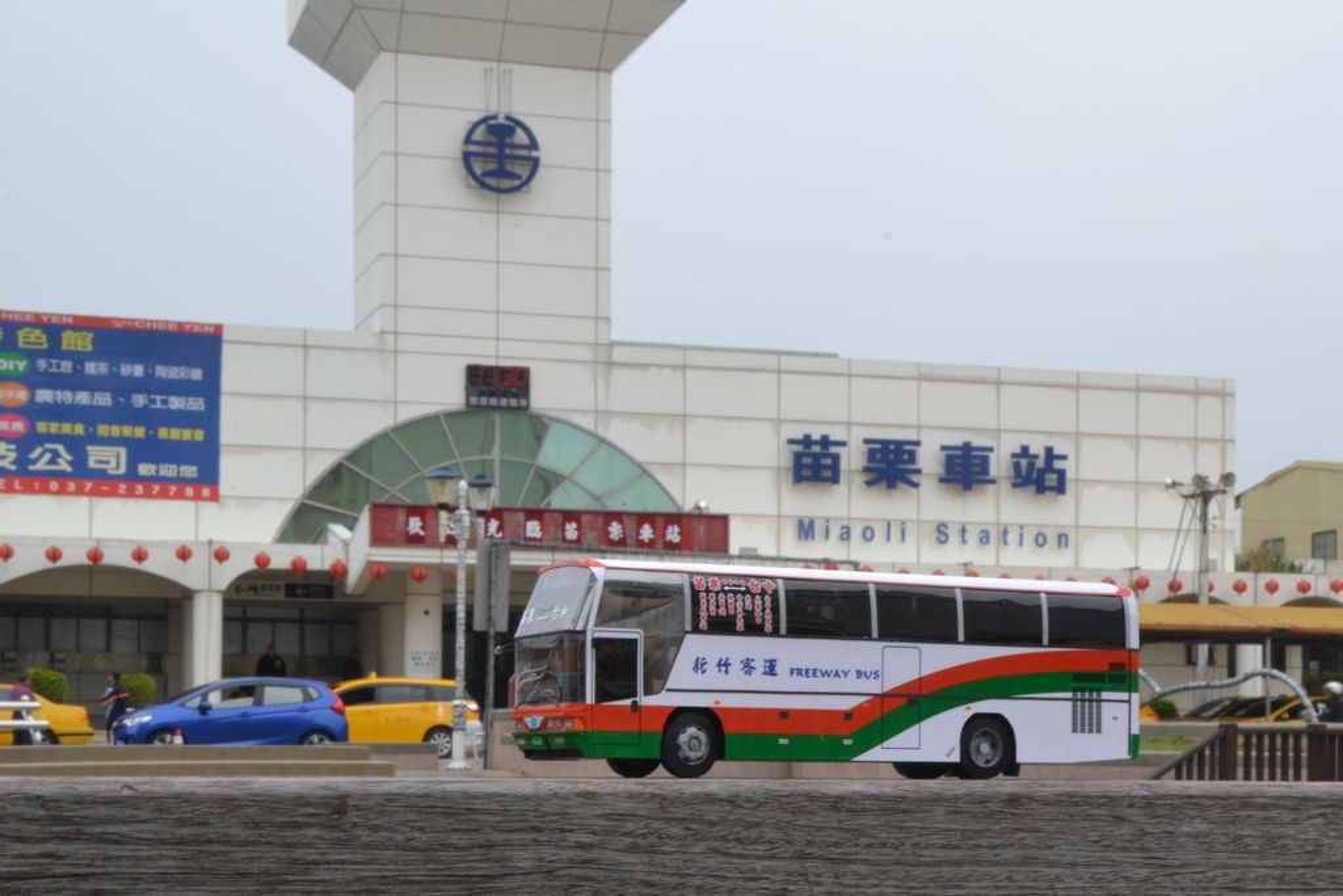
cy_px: 448
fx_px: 1791
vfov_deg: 28.1
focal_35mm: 48
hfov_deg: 41.1
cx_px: 672
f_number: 29
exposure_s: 1/40
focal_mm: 32
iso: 360
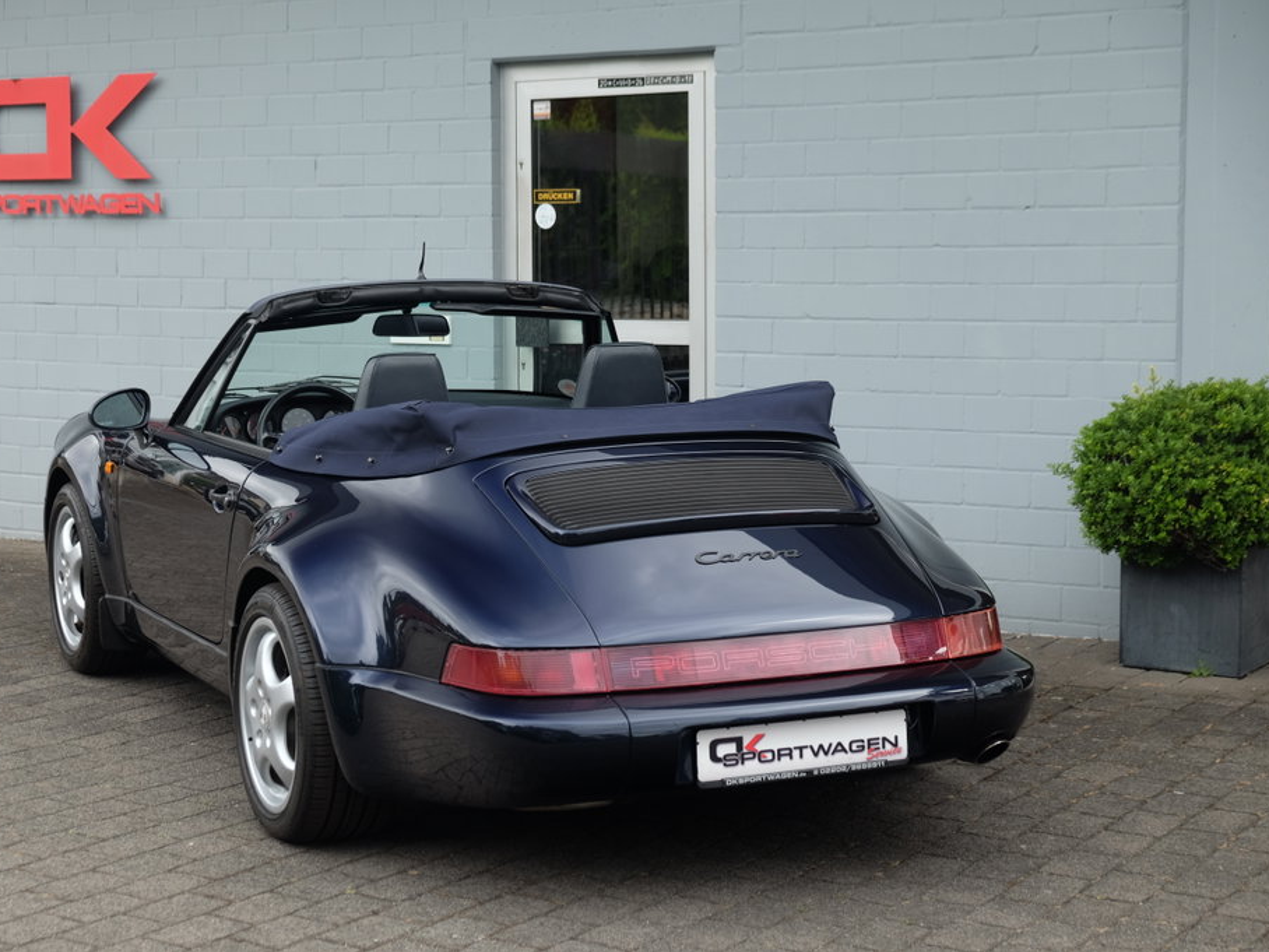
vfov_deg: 22.9
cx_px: 560
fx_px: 2346
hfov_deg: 30.2
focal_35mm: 64
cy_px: 476
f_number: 4
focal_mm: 39
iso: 200
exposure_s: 1/125
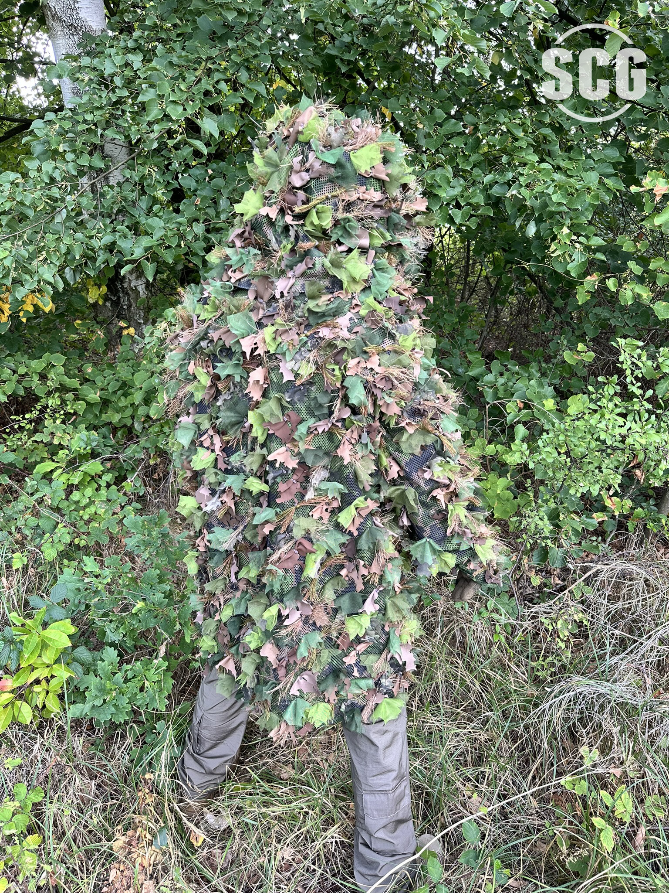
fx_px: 618
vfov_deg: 71.6
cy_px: 446
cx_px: 334
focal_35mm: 24
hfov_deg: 56.8
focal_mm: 6.9
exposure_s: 1/121
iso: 80
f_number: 1.8
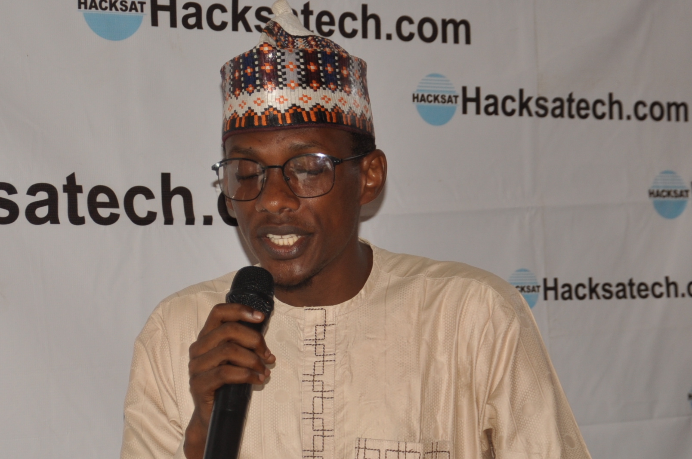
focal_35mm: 114
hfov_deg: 17.9
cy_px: 271
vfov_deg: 12.0
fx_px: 2189
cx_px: 248
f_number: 4.5
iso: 200
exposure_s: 1/60
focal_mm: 38
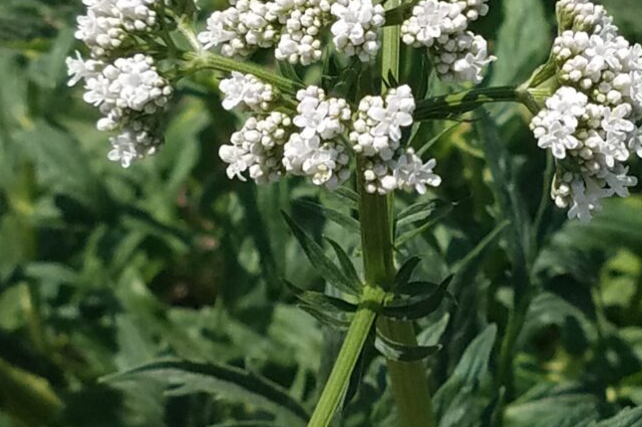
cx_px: 337
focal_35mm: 43
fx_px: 767
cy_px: 230
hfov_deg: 45.4
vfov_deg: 31.2
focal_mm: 4.2
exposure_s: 1/3624
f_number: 1.7
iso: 50
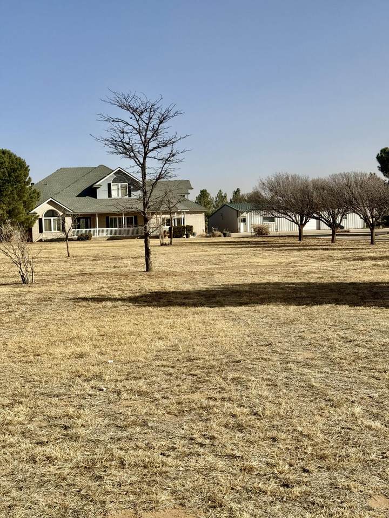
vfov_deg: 39.7
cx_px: 194
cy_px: 259
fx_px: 719
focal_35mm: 48
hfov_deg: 30.3
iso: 64
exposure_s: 1/6024
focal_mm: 6.76
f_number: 1.78
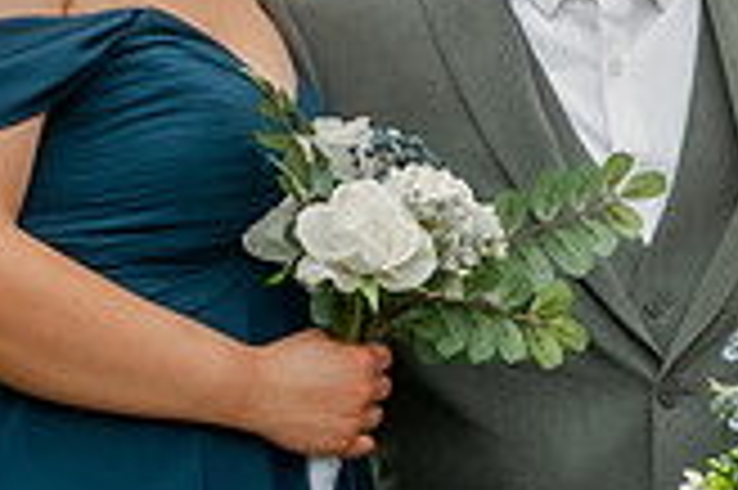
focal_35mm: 292
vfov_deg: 4.7
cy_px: -137
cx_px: 1120
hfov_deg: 7.0
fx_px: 5975
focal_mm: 55
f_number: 7.1
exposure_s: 1/200
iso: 200
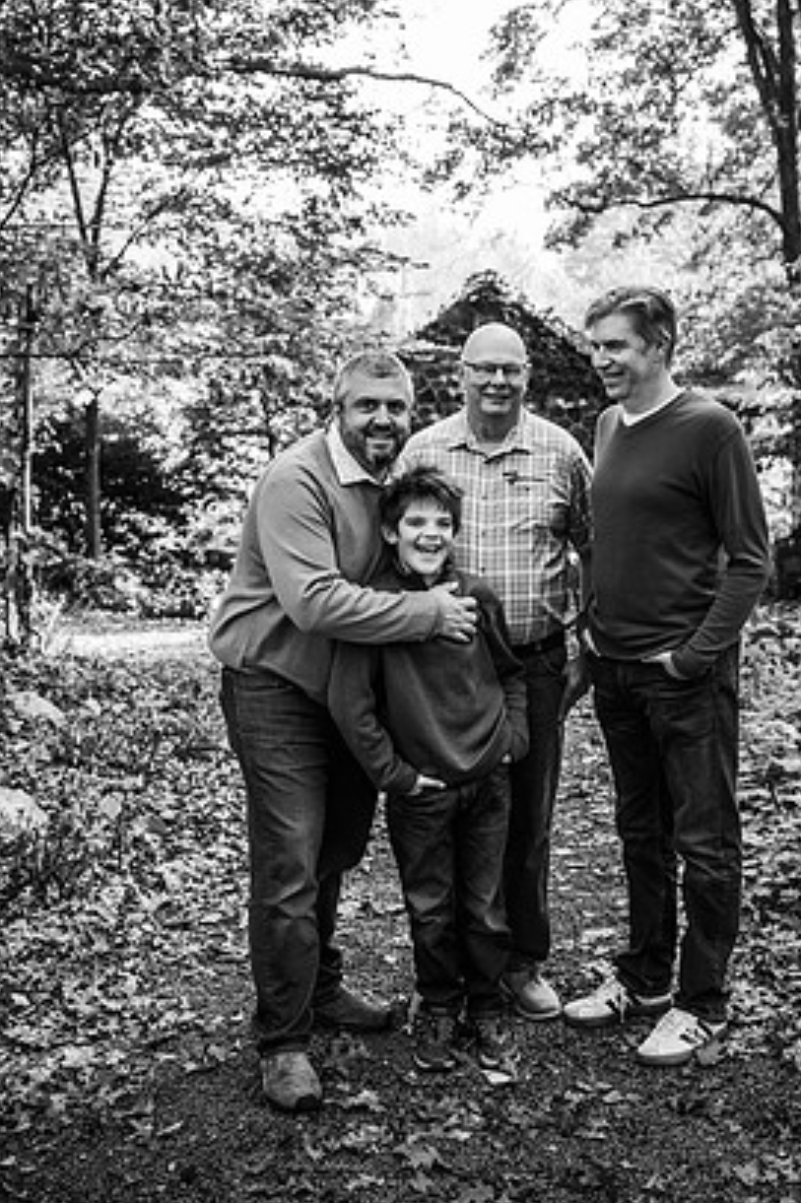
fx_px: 1403
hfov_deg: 31.8
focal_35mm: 42
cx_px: 440
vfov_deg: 46.4
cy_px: 550
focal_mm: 38
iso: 500
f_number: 4
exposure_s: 1/320
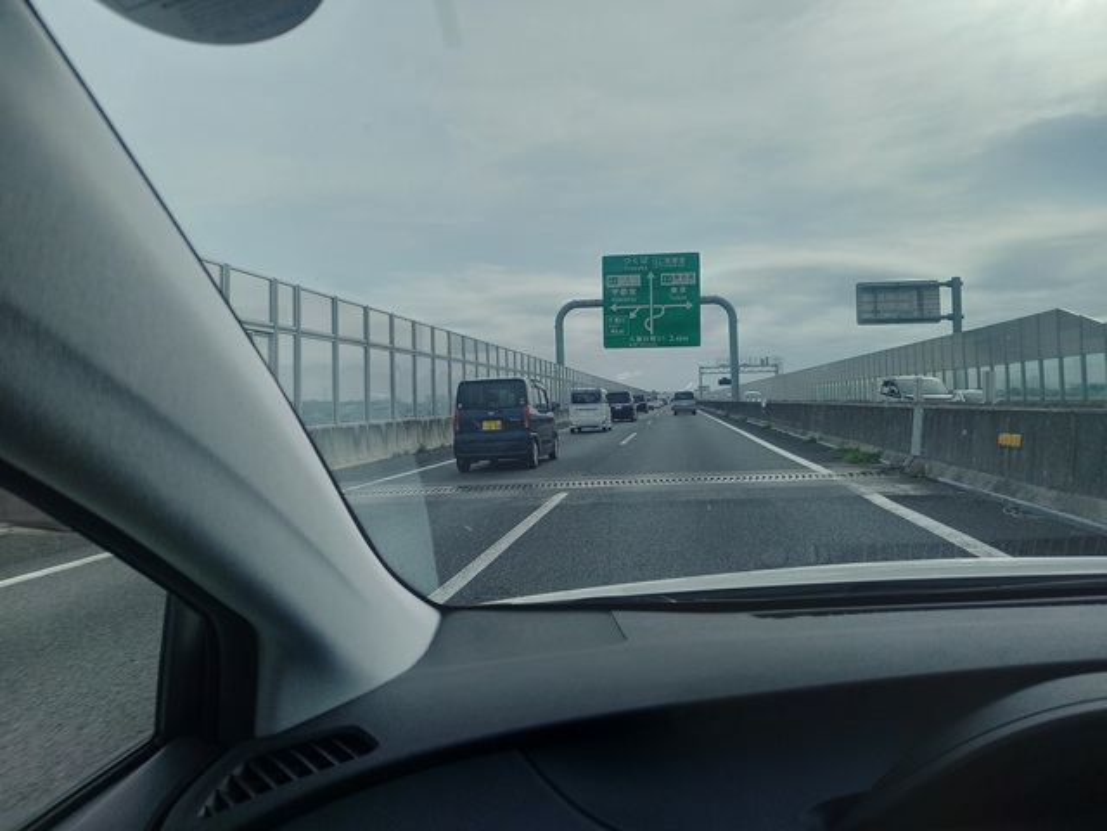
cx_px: 554
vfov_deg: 54.9
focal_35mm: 25
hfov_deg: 69.4
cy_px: 416
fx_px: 799
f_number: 1.8
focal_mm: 4.65
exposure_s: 1/1054
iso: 50
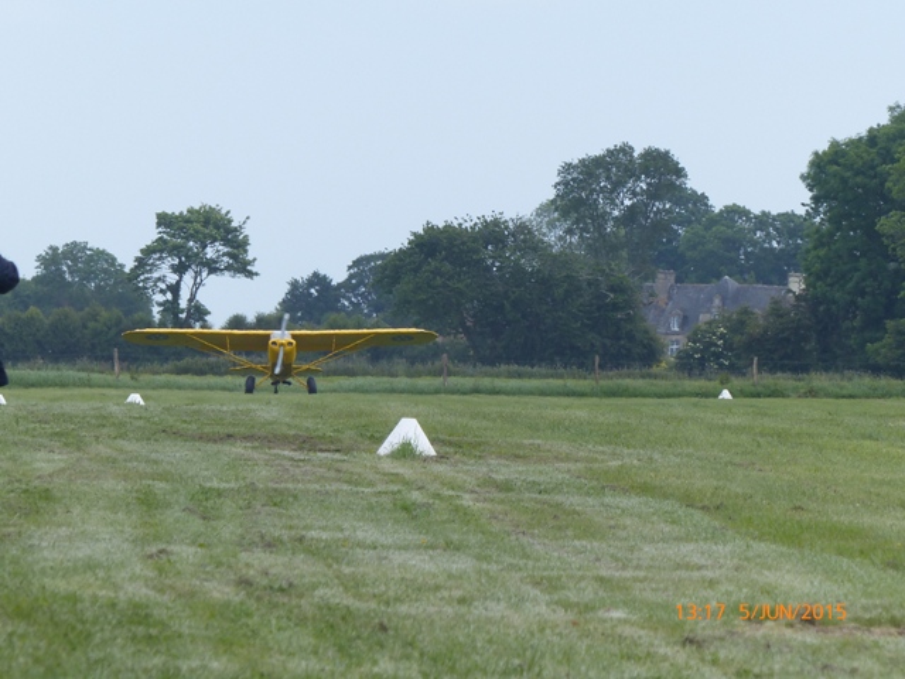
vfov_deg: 3.6
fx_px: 10693
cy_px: 340
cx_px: 452
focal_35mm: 409
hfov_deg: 4.8
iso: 100
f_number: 4
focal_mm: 67
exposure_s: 1/800
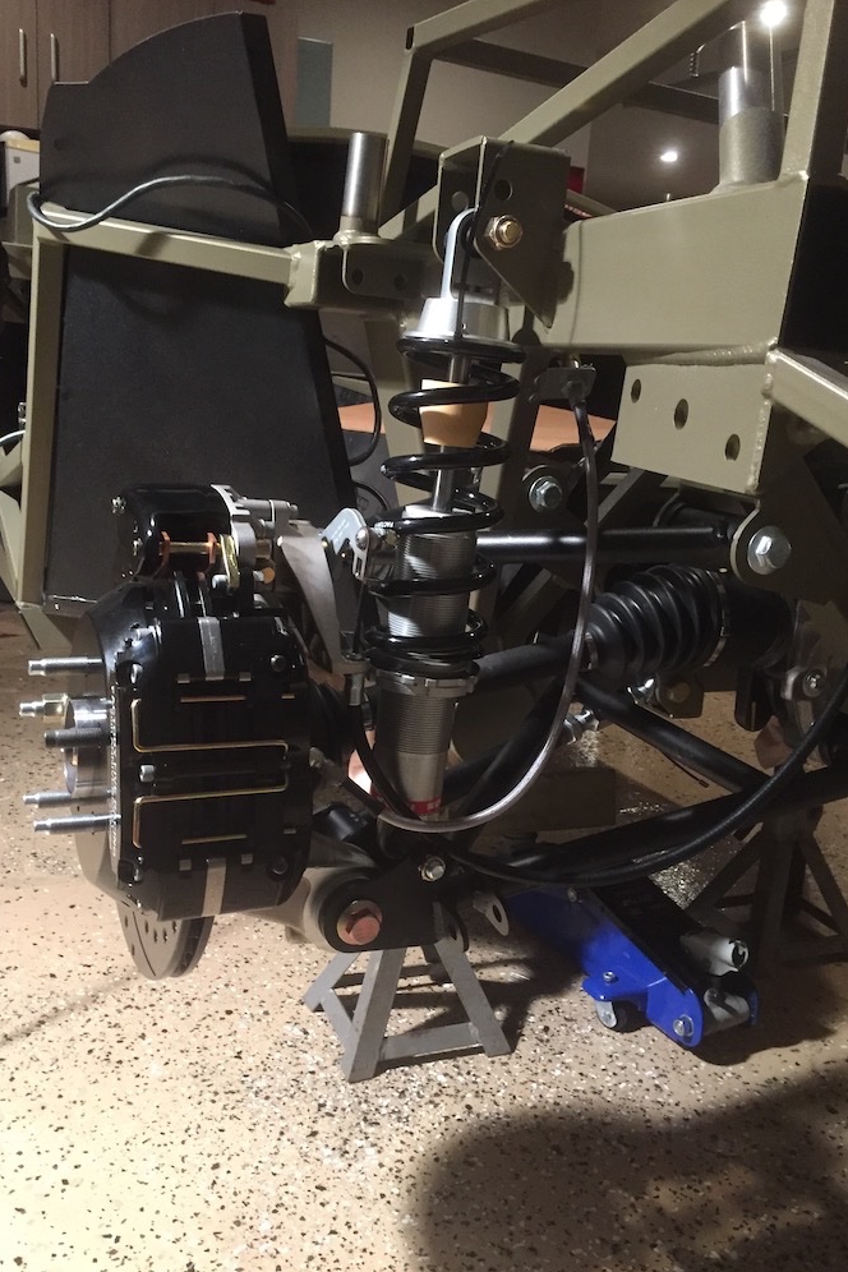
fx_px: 1095
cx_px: 397
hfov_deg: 42.3
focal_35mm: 31
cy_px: 630
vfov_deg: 60.3
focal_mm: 4.15
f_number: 2.2
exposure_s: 1/30
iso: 250
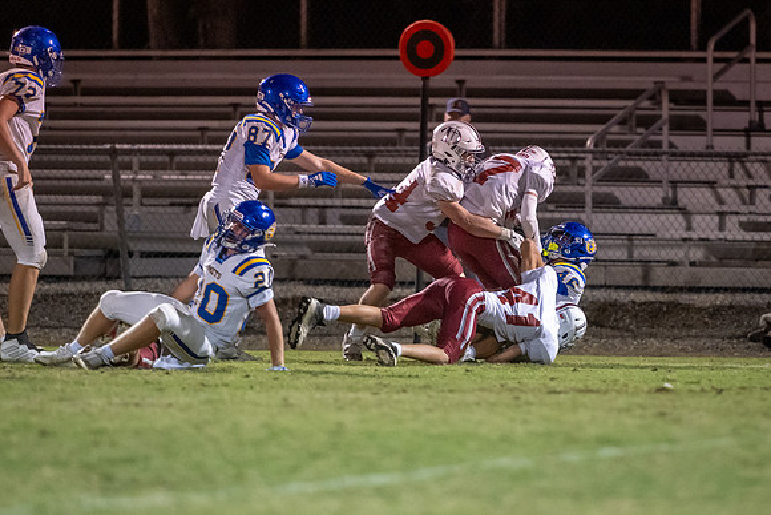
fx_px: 7778
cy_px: 256
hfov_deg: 5.7
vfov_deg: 3.8
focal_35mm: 363
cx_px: 535
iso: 5000
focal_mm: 200
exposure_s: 1/640
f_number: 2.8
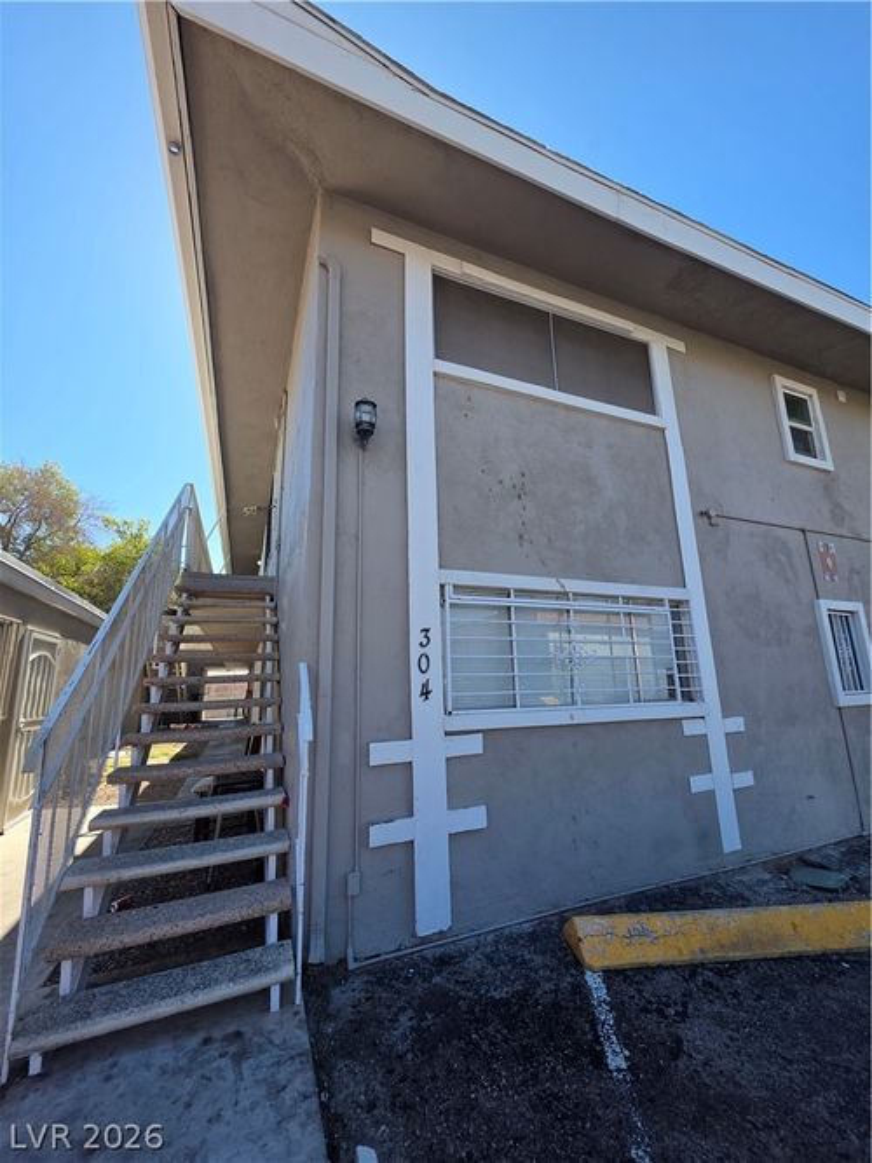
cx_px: 436
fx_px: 437
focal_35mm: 13
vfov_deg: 106.2
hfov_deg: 89.9
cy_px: 582
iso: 40
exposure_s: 1/952
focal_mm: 2.2
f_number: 1.9
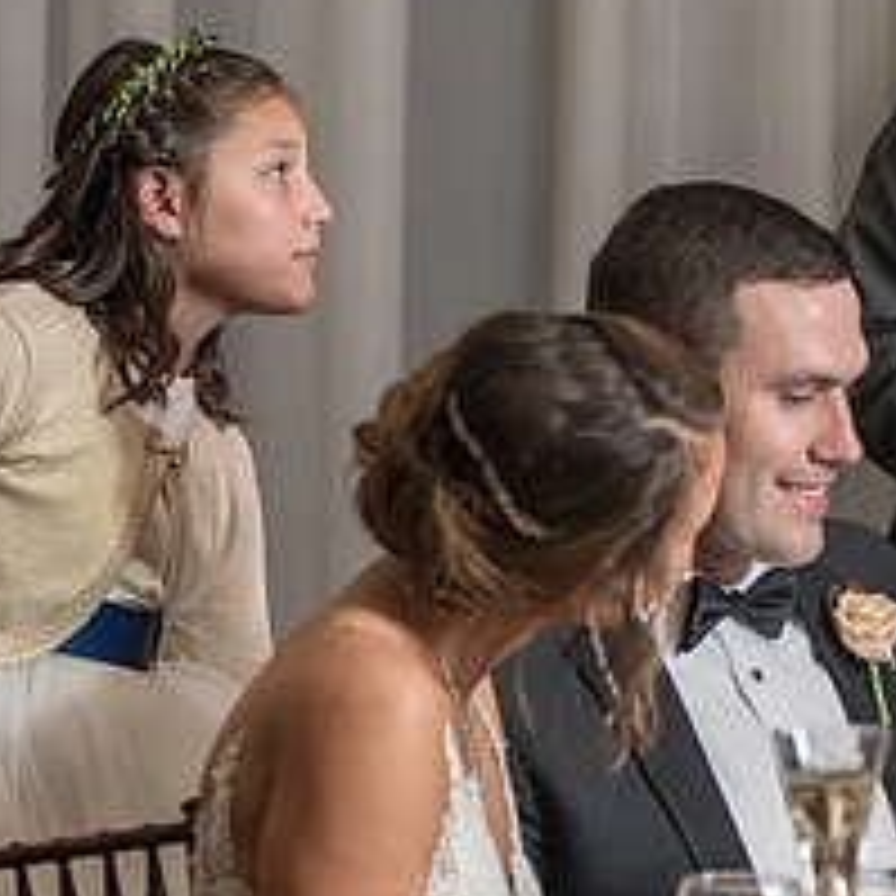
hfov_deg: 5.6
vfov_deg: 5.6
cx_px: 873
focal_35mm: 312
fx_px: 9137
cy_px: 376
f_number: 4
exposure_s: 1/200
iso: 2000
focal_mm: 126
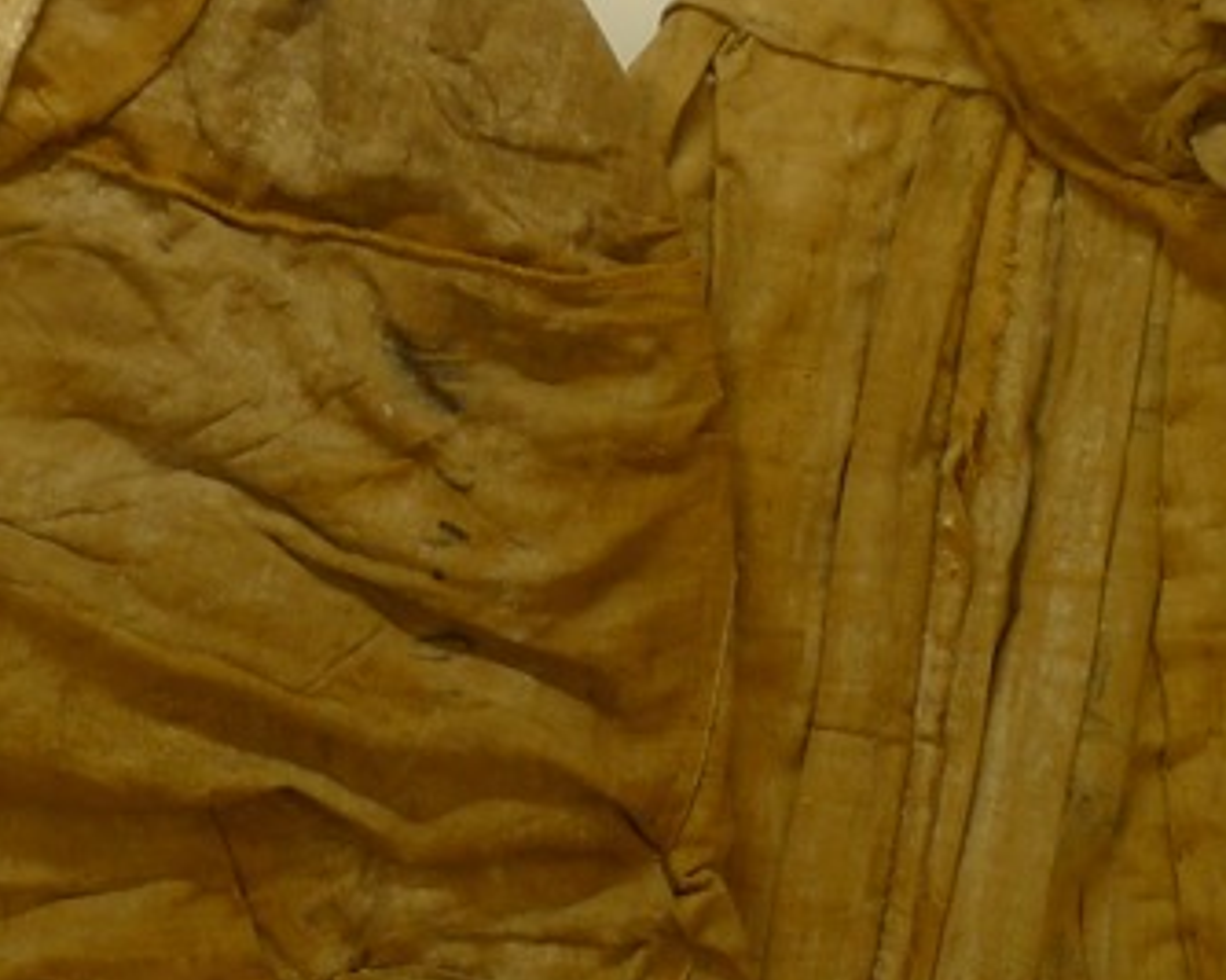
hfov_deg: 17.7
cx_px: 290
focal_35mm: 108
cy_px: 444
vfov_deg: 14.3
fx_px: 3918
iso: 80
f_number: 2.2
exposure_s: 1/100
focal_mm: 6.4
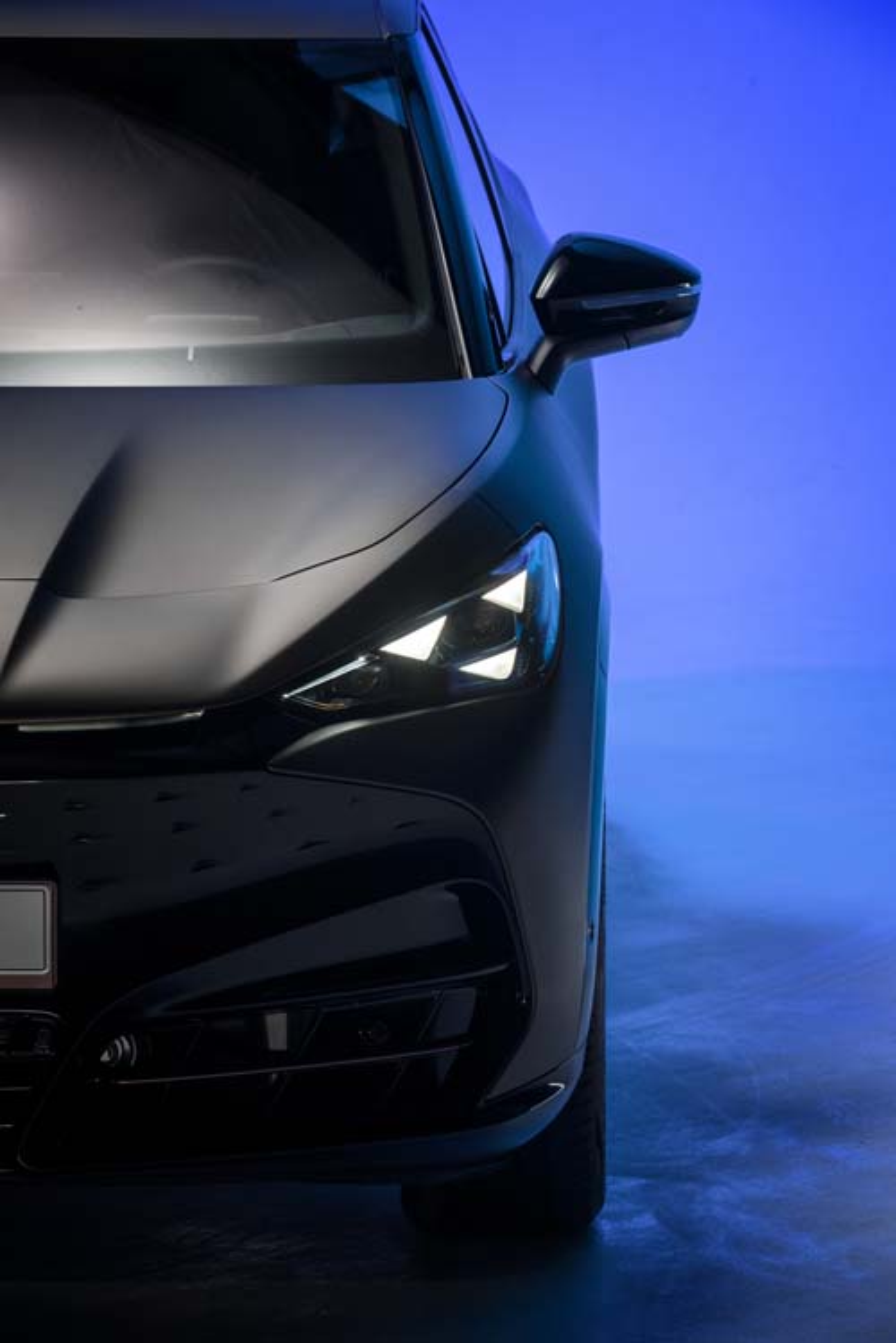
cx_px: 448
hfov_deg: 6.9
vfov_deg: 10.3
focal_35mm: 200
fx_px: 7466
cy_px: 672
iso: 800
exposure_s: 1/13
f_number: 13
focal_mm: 200
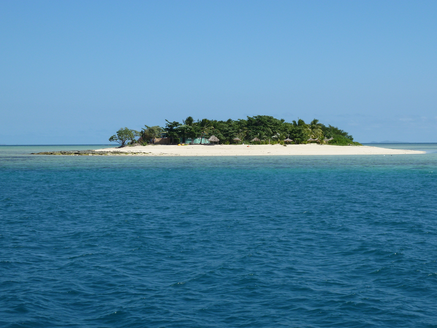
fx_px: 909
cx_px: 218
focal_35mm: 72
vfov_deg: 20.4
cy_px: 164
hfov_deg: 27.0
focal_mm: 11.9
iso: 80
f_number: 5
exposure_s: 1/400
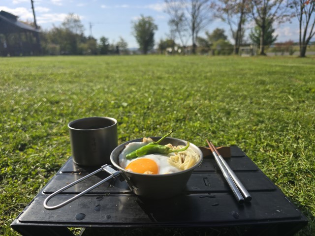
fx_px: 209
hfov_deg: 73.9
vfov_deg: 58.9
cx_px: 158
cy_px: 118
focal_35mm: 23
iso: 12
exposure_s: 1/904
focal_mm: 6.3
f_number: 1.7
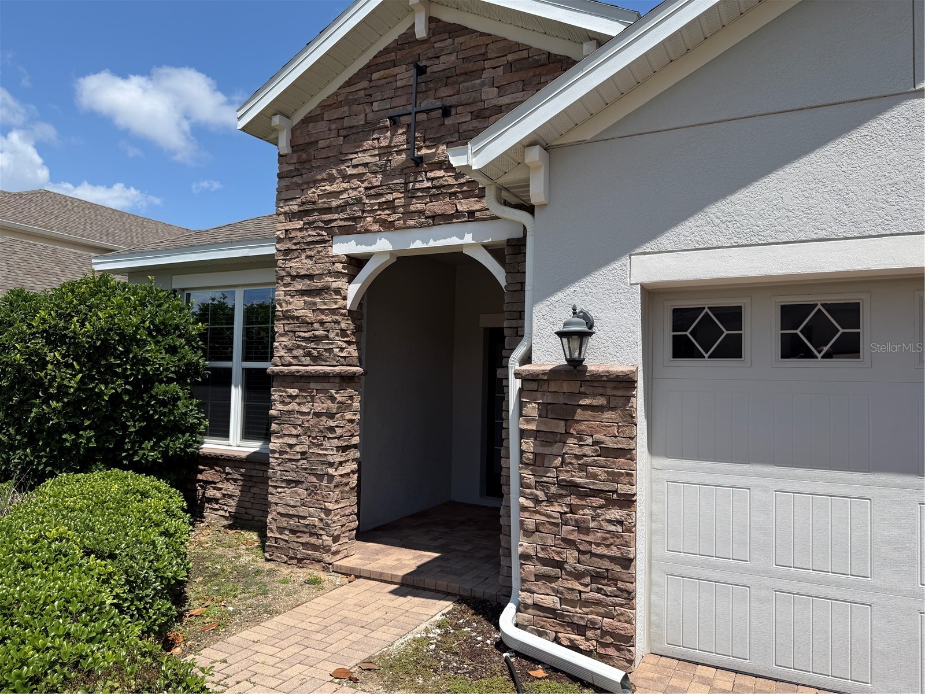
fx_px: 641
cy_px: 347
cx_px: 462
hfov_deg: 71.6
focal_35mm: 24
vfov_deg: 56.8
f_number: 1.78
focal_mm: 6.76
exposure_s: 1/4975
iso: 80
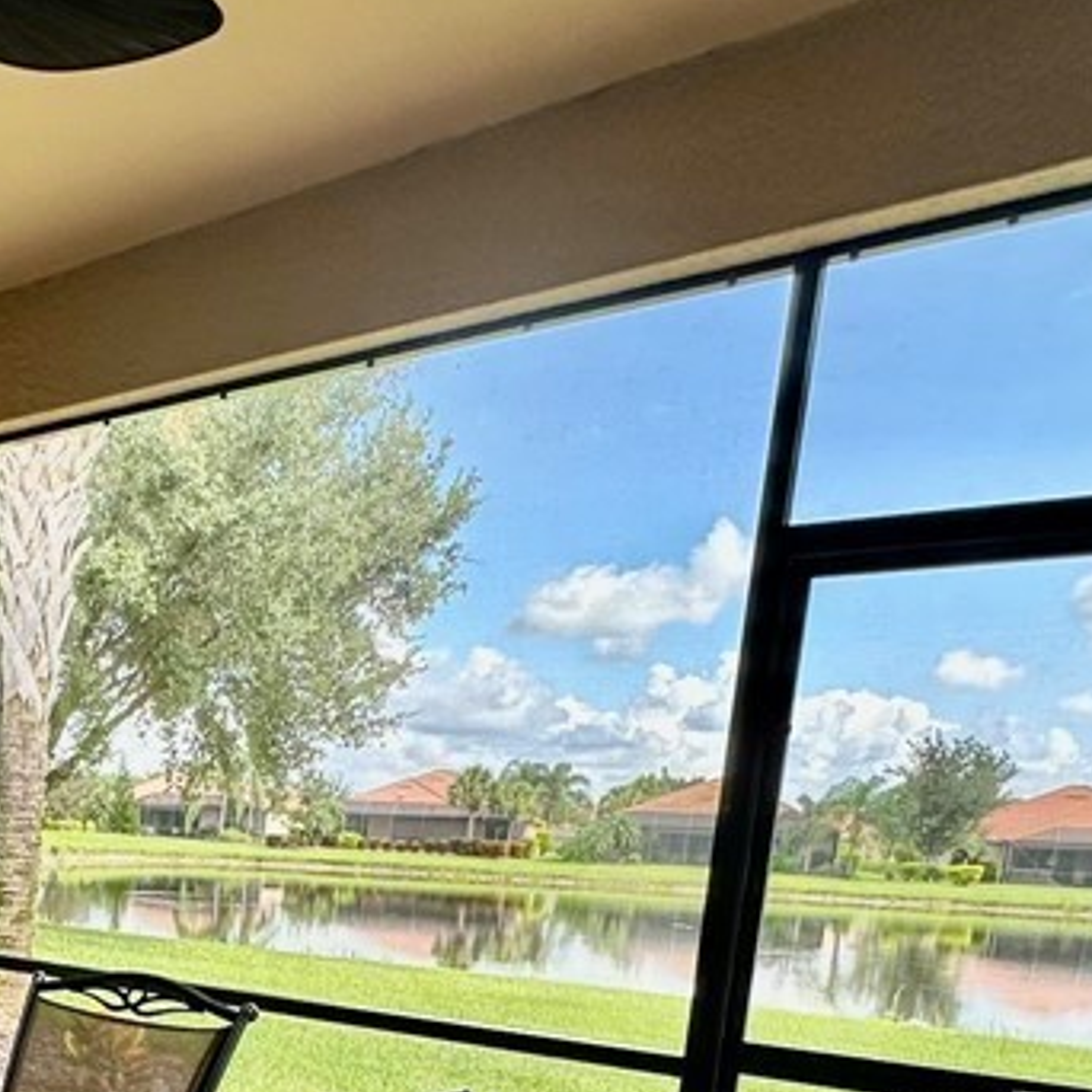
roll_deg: -2.4
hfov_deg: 39.5
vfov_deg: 40.5
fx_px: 1321
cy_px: 1038
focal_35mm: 37
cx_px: -3
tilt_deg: -7.7
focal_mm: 2.22
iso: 40
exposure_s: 1/152
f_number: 2.2
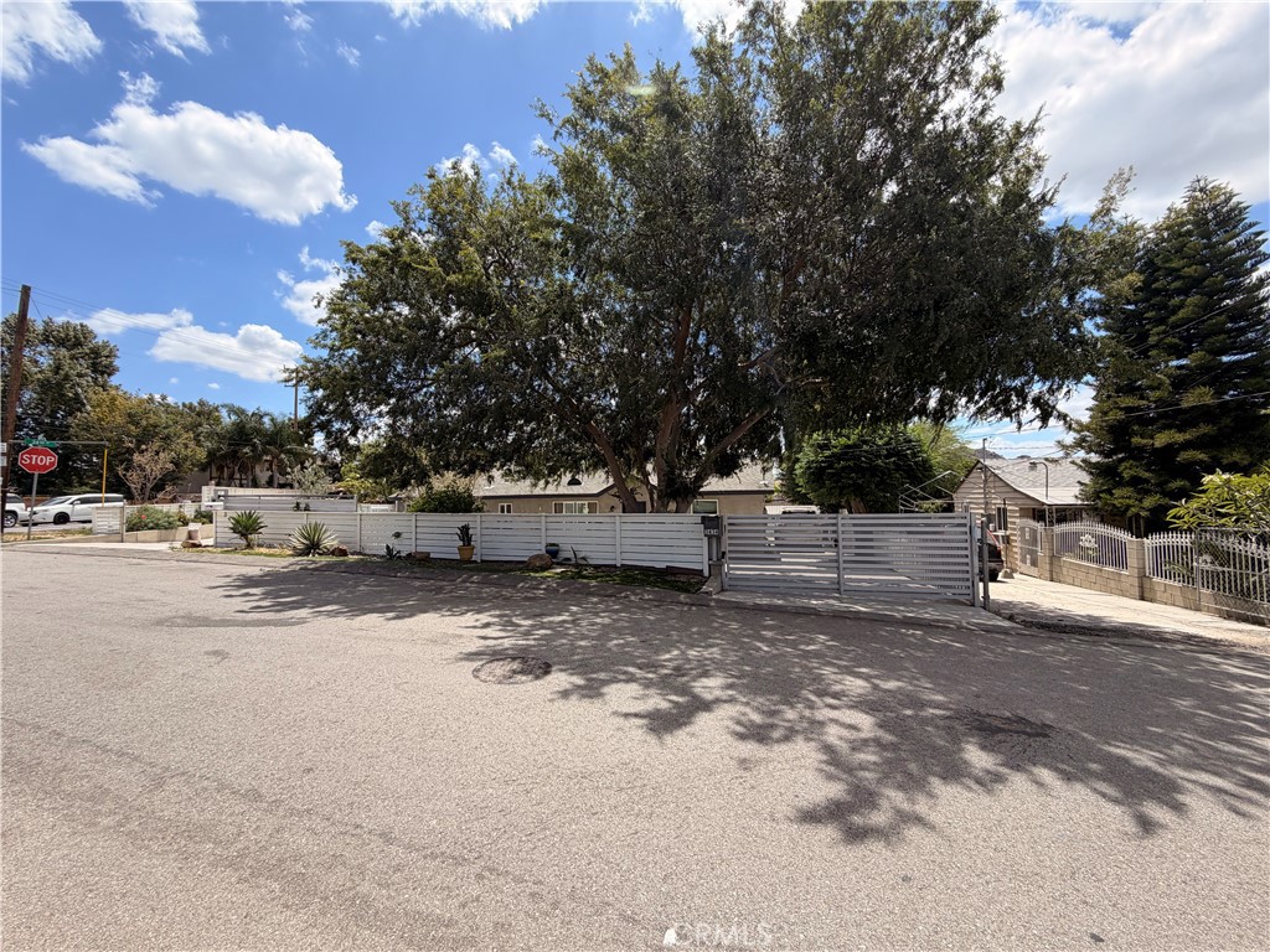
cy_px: 476
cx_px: 635
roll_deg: +1.1
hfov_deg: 102.1
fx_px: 514
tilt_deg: +3.4
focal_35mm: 14
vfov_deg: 85.7
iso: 25
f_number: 2.2
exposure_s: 1/779
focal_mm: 2.22
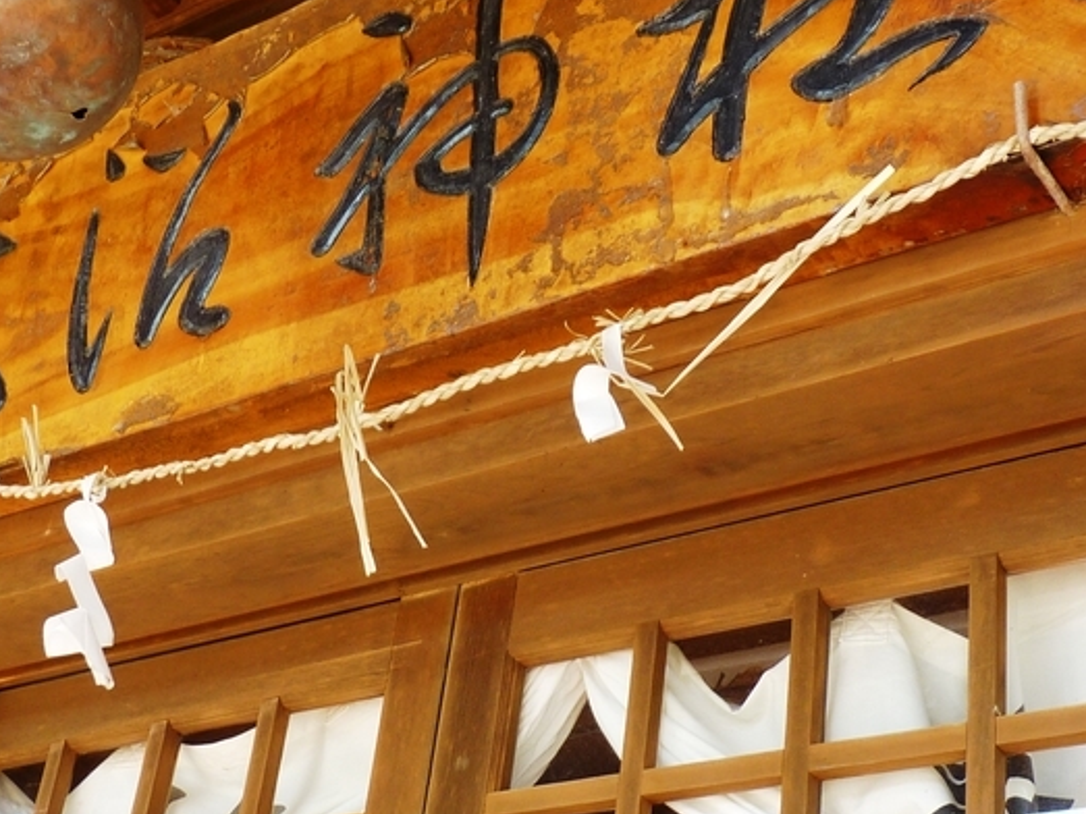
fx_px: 1945
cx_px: 471
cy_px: 548
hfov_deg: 31.2
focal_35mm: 62
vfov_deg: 23.5
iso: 80
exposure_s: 1/60
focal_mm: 4.8
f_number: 2.8
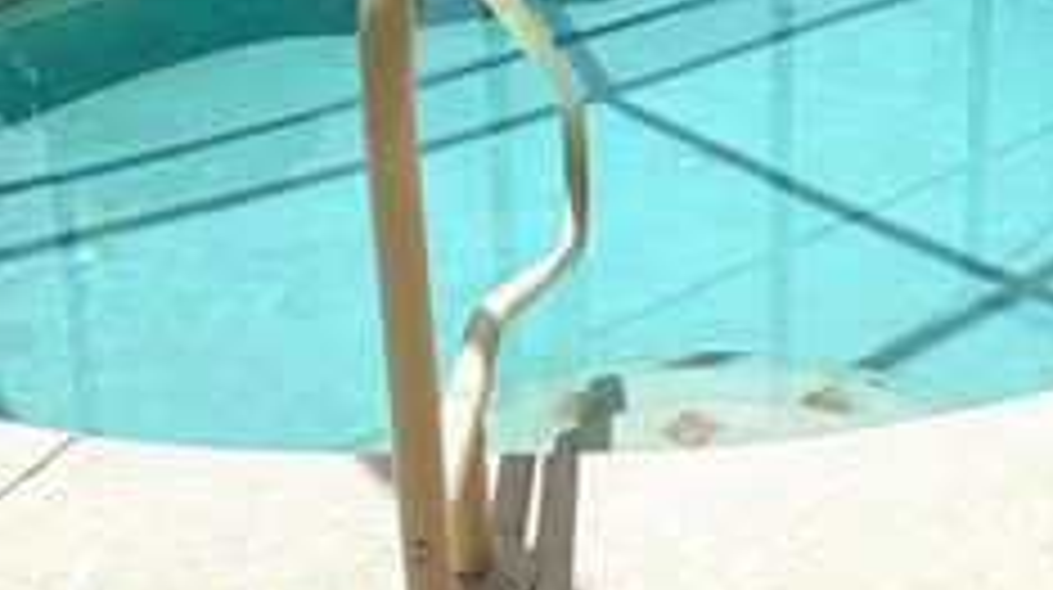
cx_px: 646
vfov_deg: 23.7
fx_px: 1283
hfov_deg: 44.3
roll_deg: +1.4
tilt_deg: -10.3
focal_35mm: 46
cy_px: -113
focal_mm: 2.22
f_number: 2.2
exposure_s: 1/970
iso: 20
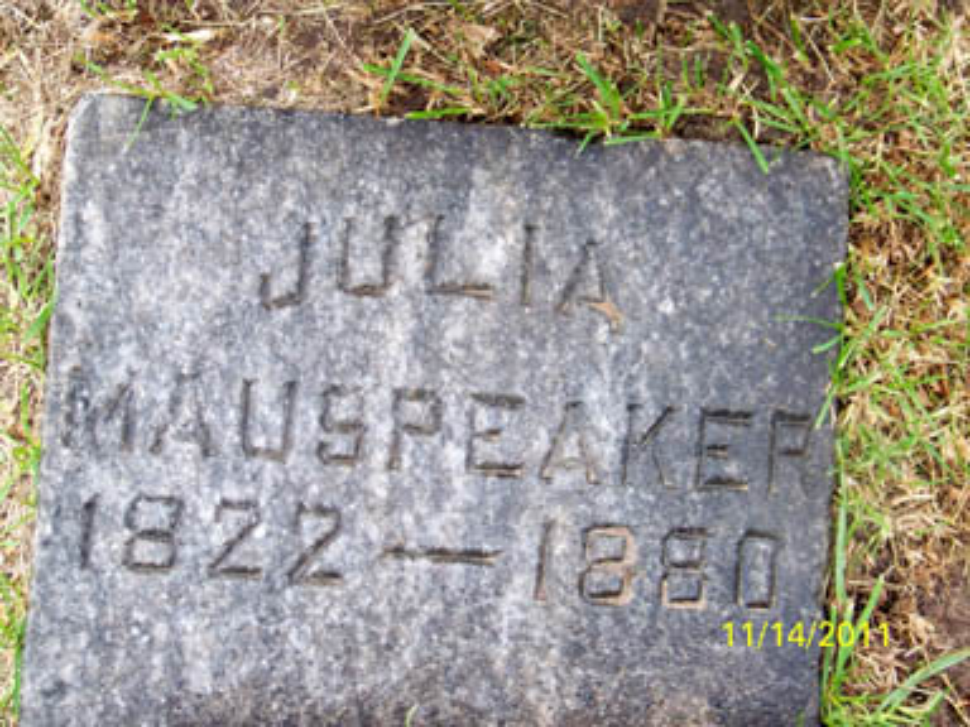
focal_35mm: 84
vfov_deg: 17.6
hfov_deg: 23.3
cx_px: 485
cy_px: 364
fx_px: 2354
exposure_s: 1/250
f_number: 3.2
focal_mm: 16.2
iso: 250
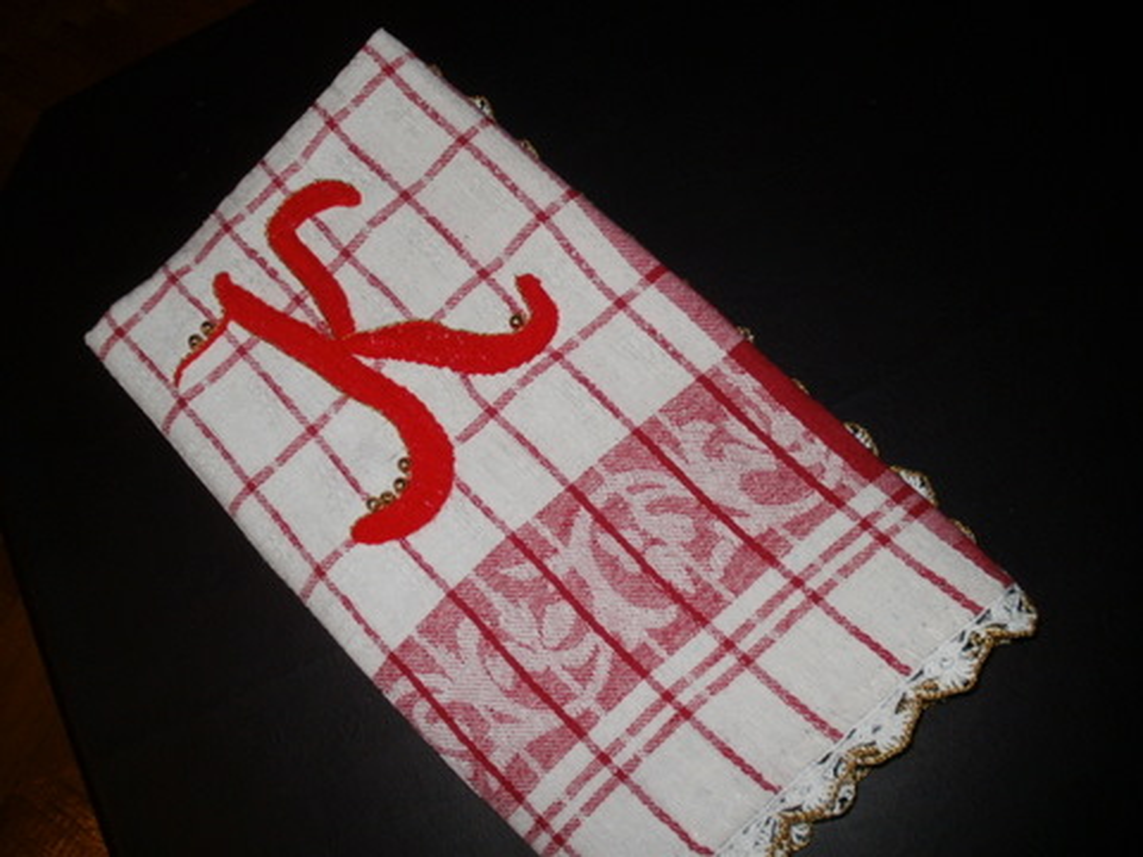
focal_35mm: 36
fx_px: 1189
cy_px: 428
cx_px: 572
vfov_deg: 39.7
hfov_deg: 51.4
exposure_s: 1/30
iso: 125
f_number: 3.5
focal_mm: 6.3
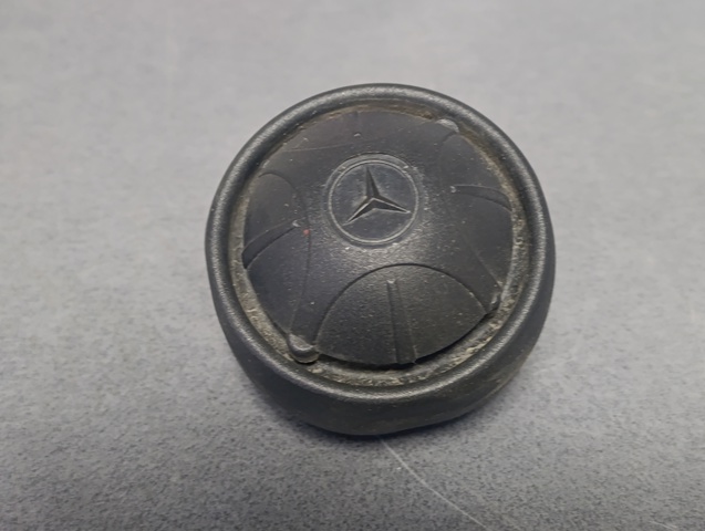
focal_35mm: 46
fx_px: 938
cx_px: 352
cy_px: 266
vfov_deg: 31.6
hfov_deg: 41.2
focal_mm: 6.14
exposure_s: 1/25
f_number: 1.6
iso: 2000
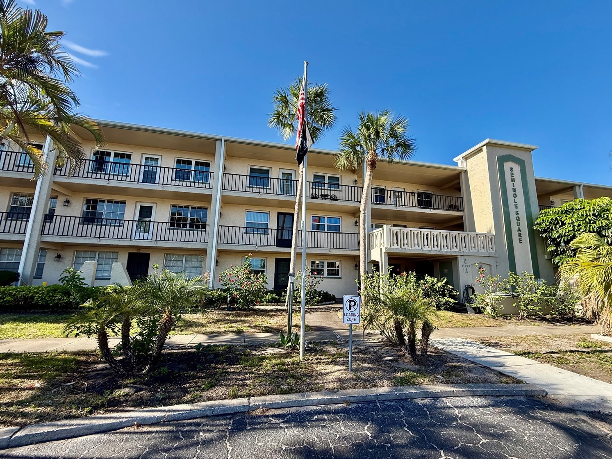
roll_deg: -1.1
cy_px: 230
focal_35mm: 15
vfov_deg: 81.8
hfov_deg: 98.2
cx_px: 312
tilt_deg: +11.1
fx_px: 265
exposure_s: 1/789
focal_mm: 2.22
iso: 64
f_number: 2.2
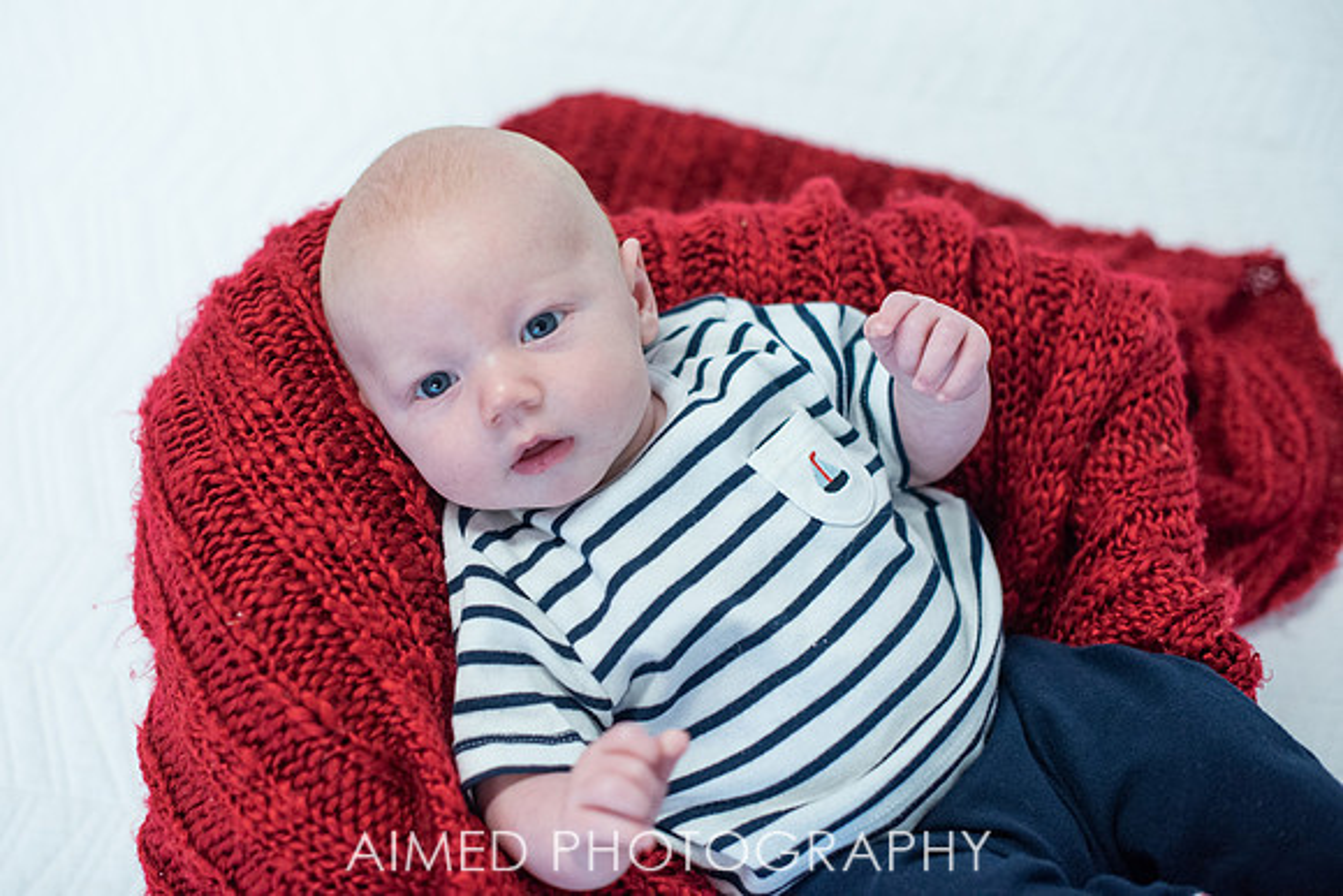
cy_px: 384
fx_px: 2134
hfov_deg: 34.9
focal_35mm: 57
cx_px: 575
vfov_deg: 23.7
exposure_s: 1/200
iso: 1000
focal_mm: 50
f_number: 2.5
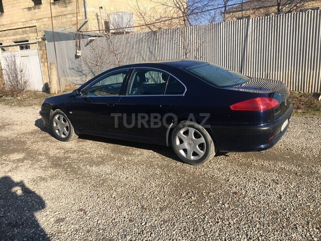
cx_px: 160
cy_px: 120
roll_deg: +3.2
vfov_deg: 48.2
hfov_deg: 61.7
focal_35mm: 29
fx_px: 269
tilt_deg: -12.9
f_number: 2.2
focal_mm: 4.15
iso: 25
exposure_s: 1/1148
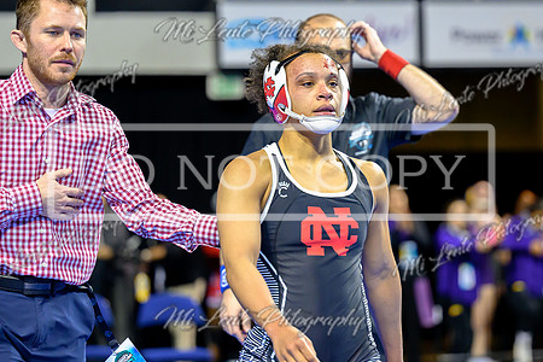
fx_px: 2534
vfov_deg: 8.2
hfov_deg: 12.2
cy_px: 160
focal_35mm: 168
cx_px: 306
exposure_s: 1/800
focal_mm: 115
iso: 4000
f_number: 2.8
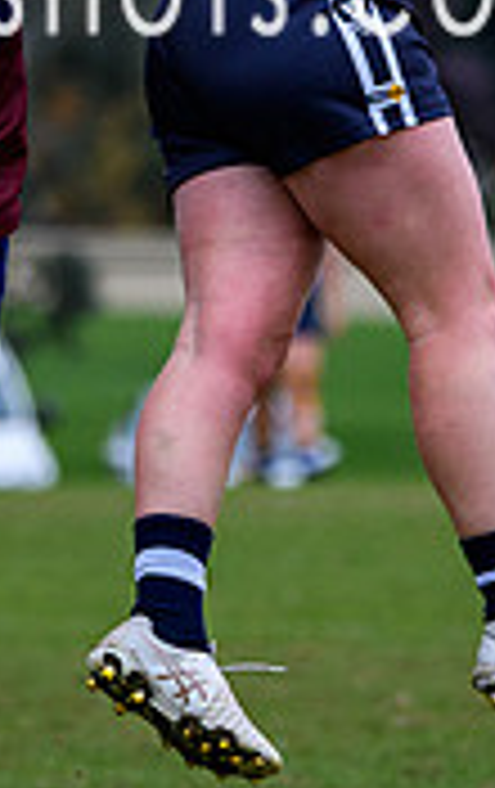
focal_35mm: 823
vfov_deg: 2.5
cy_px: -76
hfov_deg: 1.6
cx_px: 430
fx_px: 17692
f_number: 2.8
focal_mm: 130
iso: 320
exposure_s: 1/1600
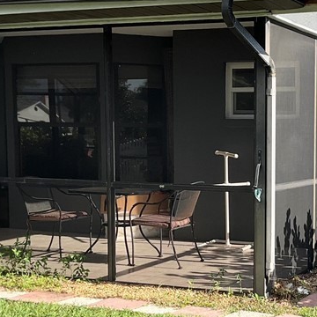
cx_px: 291
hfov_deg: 23.0
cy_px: 203
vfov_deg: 23.6
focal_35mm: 73
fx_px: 756
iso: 25
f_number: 1.8
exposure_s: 1/978
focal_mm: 3
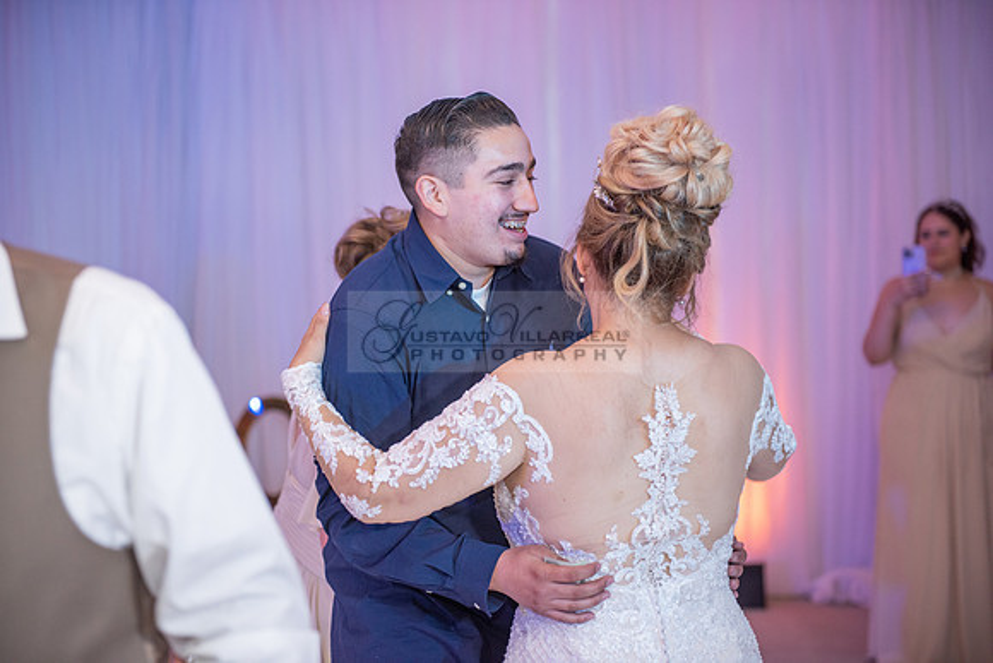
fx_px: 1931
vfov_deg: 19.5
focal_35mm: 70
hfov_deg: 28.8
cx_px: 496
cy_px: 332
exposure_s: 1/160
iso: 1000
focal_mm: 70
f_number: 2.8
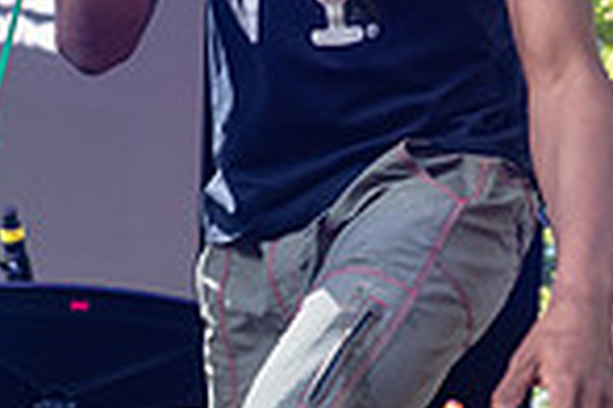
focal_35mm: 138
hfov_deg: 14.9
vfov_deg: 9.8
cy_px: -48
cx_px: 354
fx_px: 2350
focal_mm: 35
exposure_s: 1/200
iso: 320
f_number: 4.5
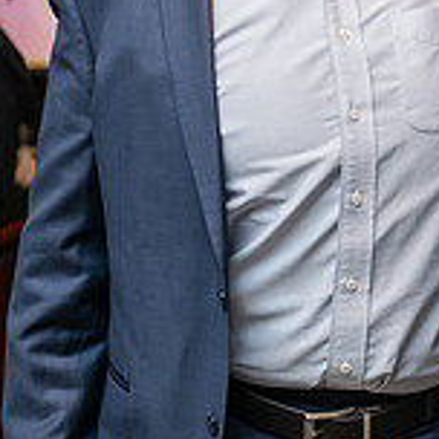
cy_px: 129
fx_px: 2425
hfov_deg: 10.1
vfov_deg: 10.3
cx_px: 604
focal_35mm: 169
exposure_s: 1/200
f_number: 3.5
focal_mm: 52
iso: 1600
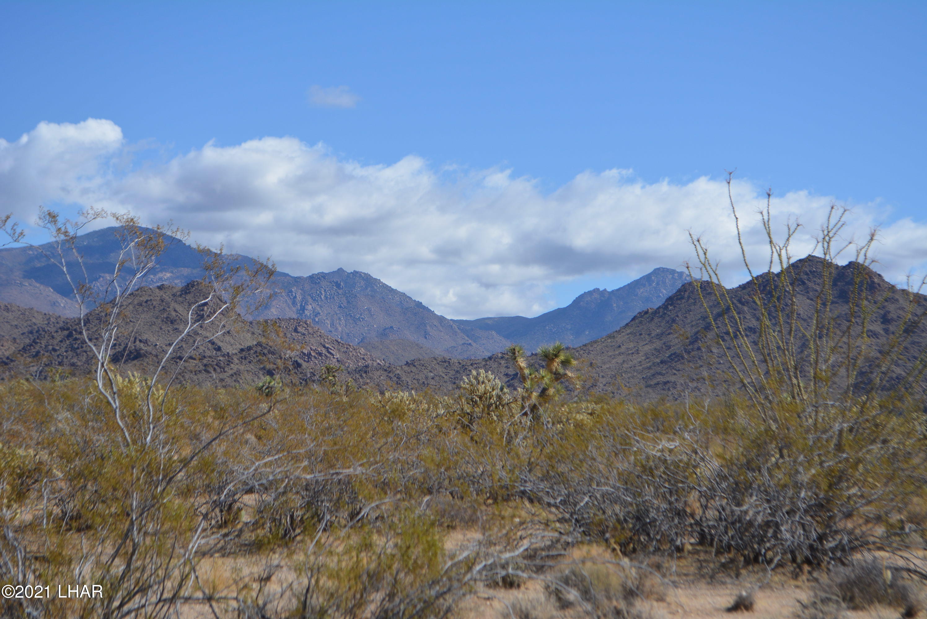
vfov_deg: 16.6
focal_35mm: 82
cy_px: 310
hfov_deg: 24.6
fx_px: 2126
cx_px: 464
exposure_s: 1/1600
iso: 400
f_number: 7.1
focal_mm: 55
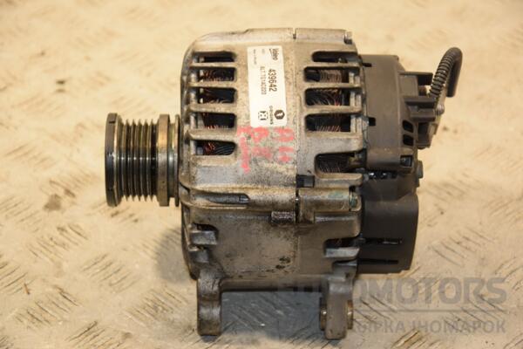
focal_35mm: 112
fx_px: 1634
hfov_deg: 18.2
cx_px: 262
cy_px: 174
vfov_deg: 12.2
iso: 800
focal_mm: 75
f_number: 5.3
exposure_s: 1/125
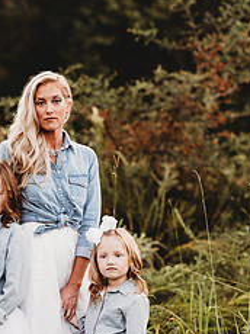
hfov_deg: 9.2
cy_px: 250
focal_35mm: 160
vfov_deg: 12.3
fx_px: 1544
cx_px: 54
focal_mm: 85
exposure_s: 1/200
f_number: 2.2
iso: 125
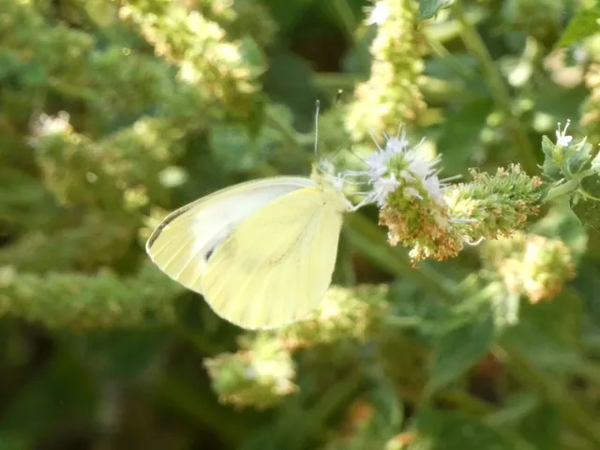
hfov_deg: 4.2
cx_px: 300
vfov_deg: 3.2
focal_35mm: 469
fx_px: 8129
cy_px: 225
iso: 400
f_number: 5.6
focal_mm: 84
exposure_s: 1/100
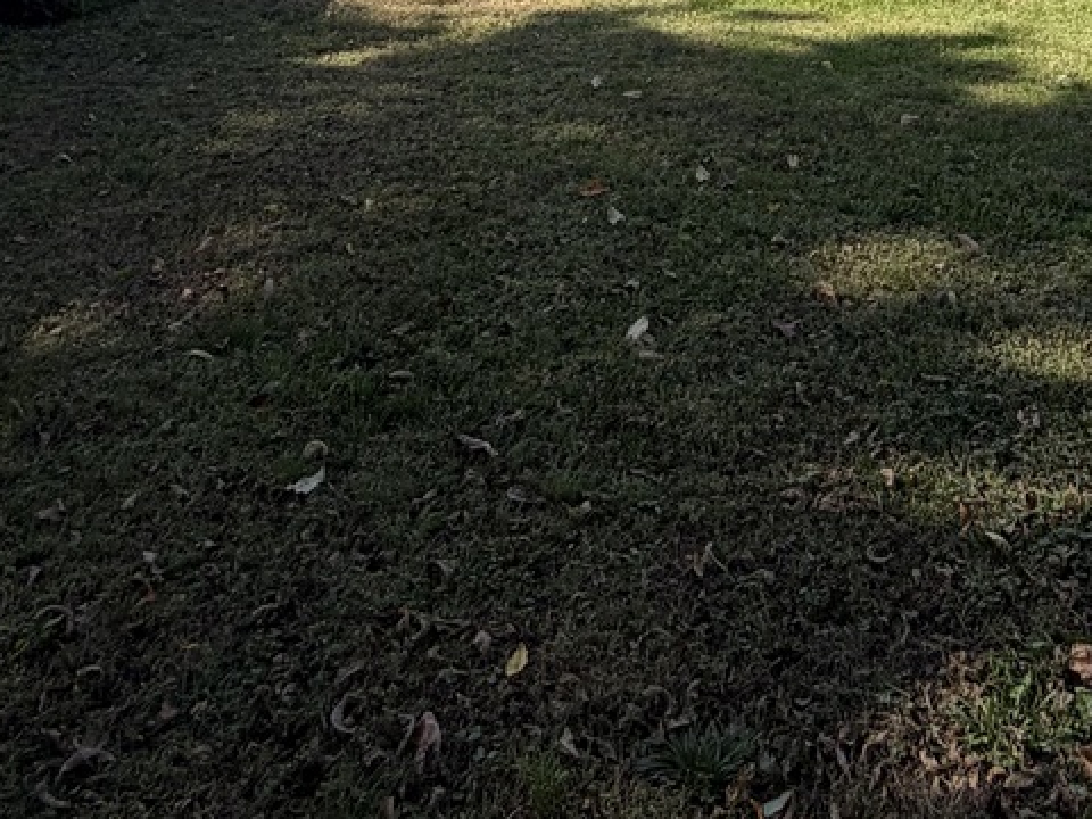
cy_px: -232
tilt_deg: -6.0
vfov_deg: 28.5
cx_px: 883
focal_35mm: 42
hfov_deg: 42.6
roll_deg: +0.2
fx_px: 1325
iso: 40
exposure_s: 1/770
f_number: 2.2
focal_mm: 2.22
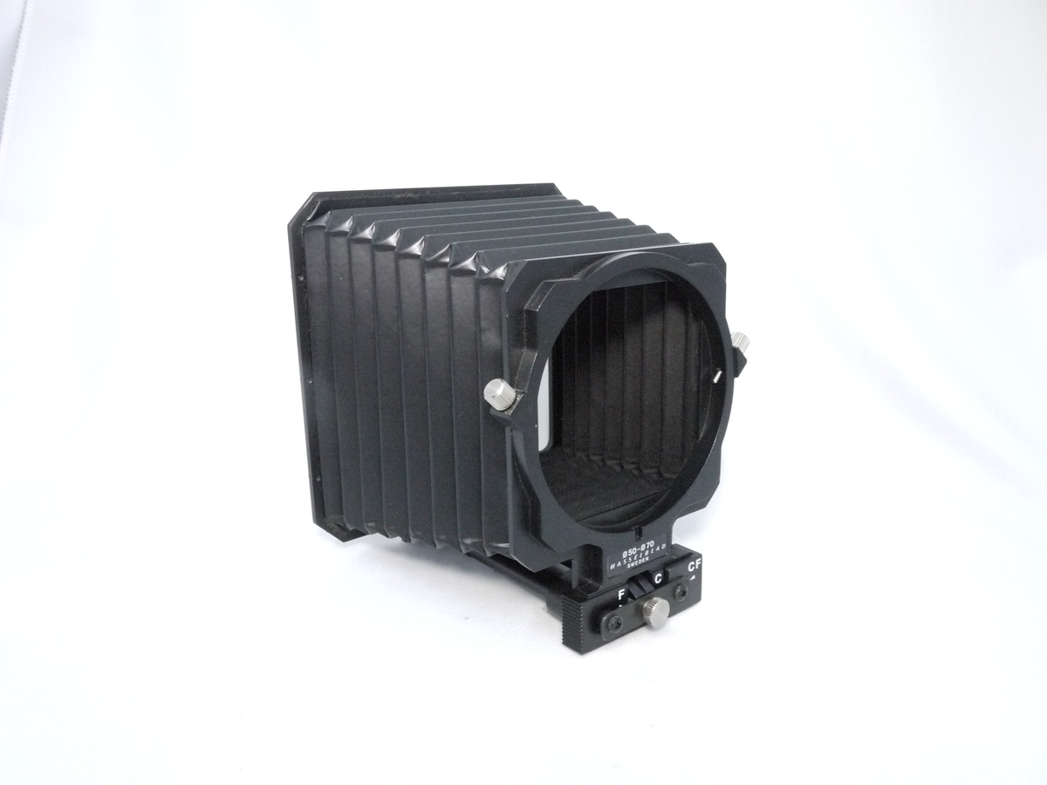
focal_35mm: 28
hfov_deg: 63.4
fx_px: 847
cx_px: 524
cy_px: 392
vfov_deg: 49.7
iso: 1600
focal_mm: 14
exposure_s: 1/30
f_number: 10
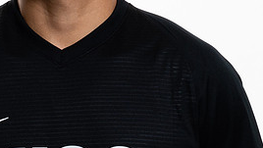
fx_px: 2079
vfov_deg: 4.1
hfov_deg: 7.2
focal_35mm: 298
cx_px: 54
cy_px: 16
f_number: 11
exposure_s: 1/200
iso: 100
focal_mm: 50
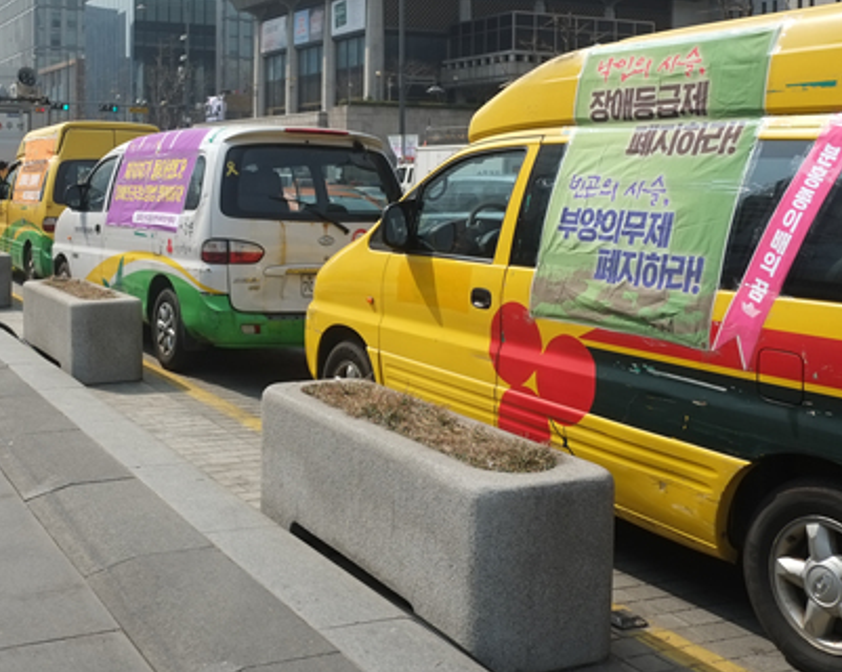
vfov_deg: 34.5
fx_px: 1071
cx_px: 248
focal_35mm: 43
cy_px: 215
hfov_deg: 42.1
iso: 250
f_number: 4
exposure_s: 1/1600
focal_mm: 18
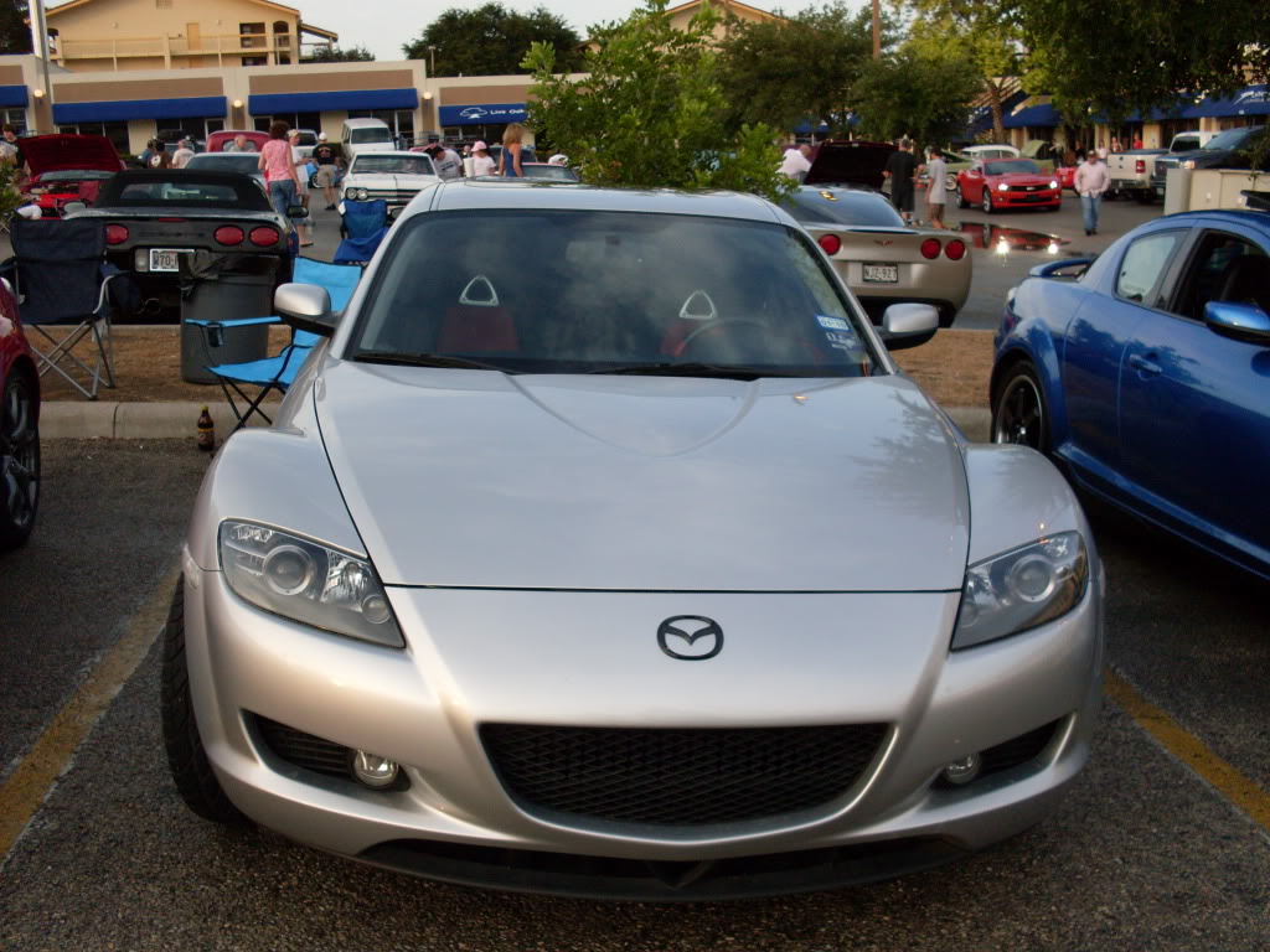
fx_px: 1394
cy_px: 476
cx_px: 635
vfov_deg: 37.7
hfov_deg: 49.0
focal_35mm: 38
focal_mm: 6.3
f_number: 2.8
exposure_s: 1/180
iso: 80
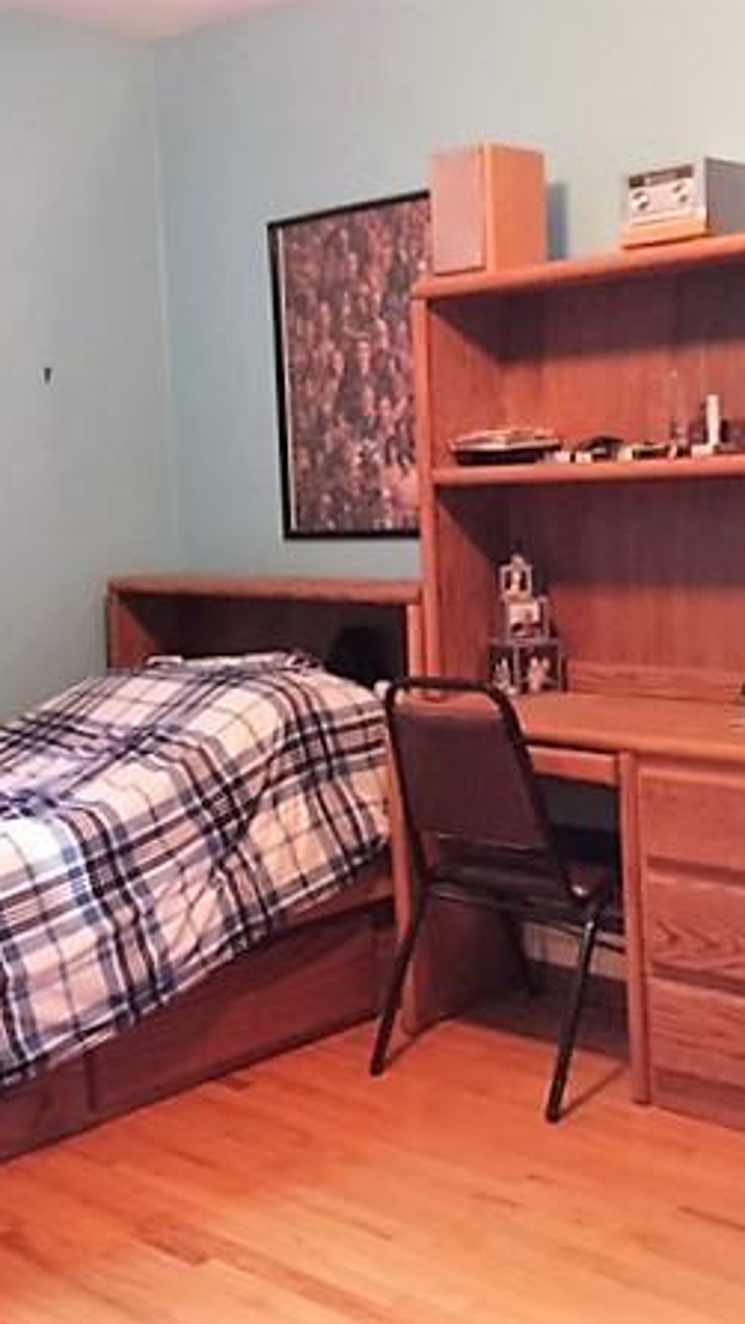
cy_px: 663
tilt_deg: -7.9
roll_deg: -0.6
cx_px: 295
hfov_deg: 27.7
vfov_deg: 47.4
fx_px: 1510
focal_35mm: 43
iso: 125
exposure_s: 1/4
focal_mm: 4.15
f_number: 2.2
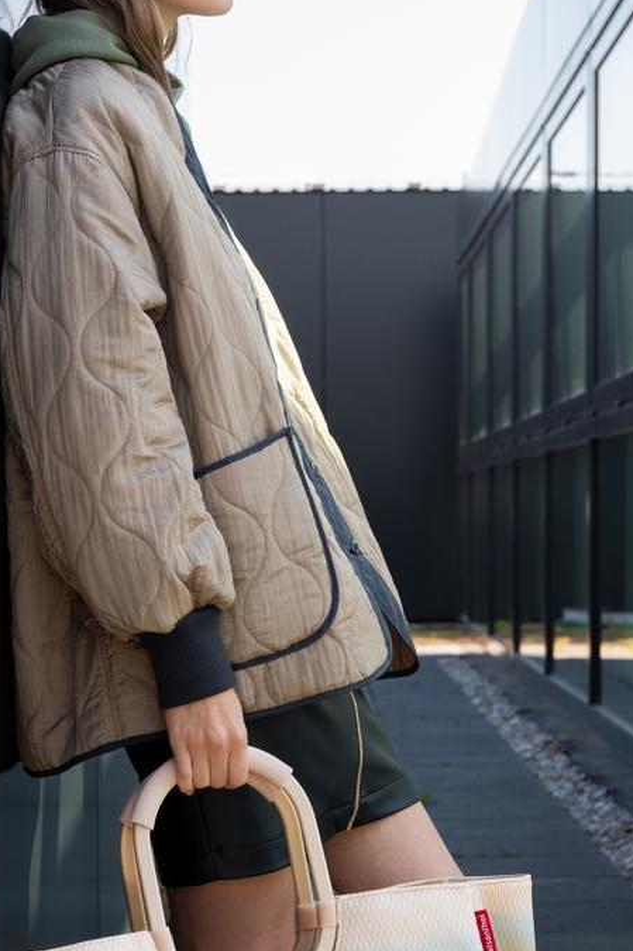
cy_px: 587
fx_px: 2850
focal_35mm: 108
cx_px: 283
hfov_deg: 12.7
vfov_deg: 18.9
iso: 800
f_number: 6.3
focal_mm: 52
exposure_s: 1/640
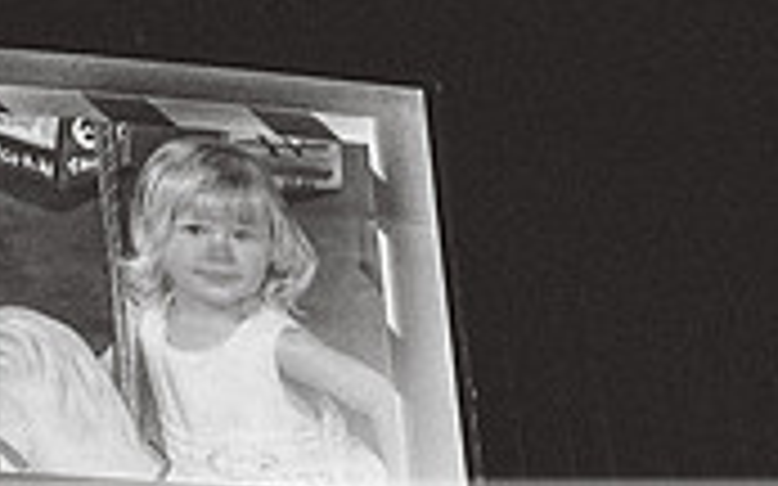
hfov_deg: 23.3
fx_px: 1738
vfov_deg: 15.5
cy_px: 533
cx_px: -130
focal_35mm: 82
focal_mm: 24
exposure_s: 1/160
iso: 2500
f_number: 2.8
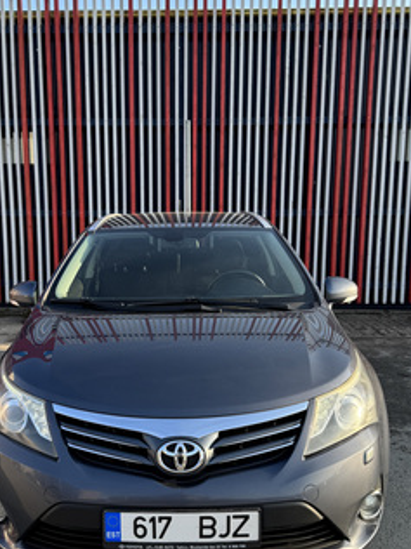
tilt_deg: -8.1
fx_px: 602
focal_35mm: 38
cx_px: 173
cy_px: 328
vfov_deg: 48.7
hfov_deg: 37.6
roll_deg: -0.2
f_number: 1.78
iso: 80
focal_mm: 6.76
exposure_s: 1/715
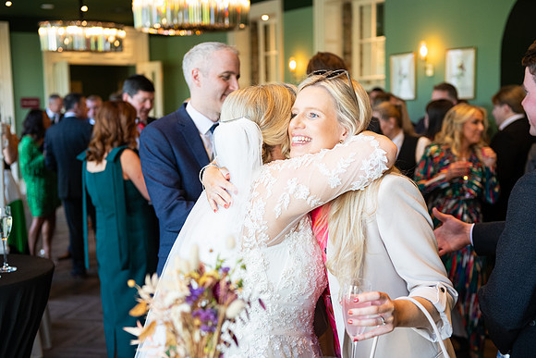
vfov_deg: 27.0
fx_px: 745
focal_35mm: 50
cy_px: 179
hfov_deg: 39.6
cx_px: 268
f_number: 3.5
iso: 800
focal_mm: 50
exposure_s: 1/160
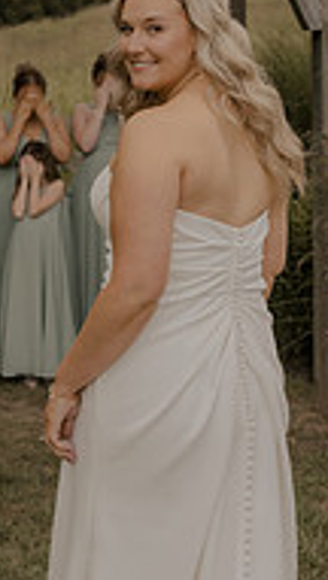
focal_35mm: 96
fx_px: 1478
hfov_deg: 12.6
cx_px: 79
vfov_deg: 21.9
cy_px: 106
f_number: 1.8
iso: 1000
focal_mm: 26
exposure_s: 1/3200
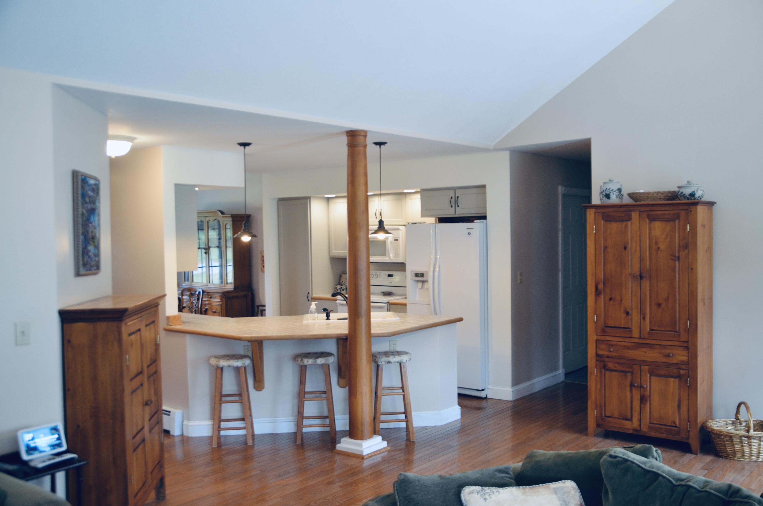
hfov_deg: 57.3
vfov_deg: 39.8
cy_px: 253
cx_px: 382
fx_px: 698
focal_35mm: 33
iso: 720
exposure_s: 1/60
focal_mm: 22
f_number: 4
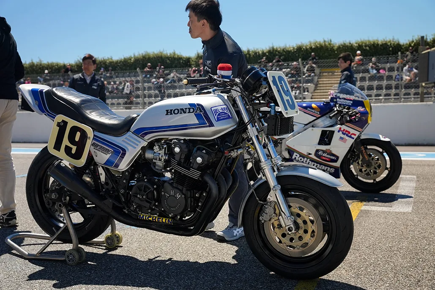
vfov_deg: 30.8
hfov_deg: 44.9
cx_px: 218
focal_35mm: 44
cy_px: 145
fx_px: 527
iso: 640
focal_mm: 43.6
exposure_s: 1/125
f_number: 5.6
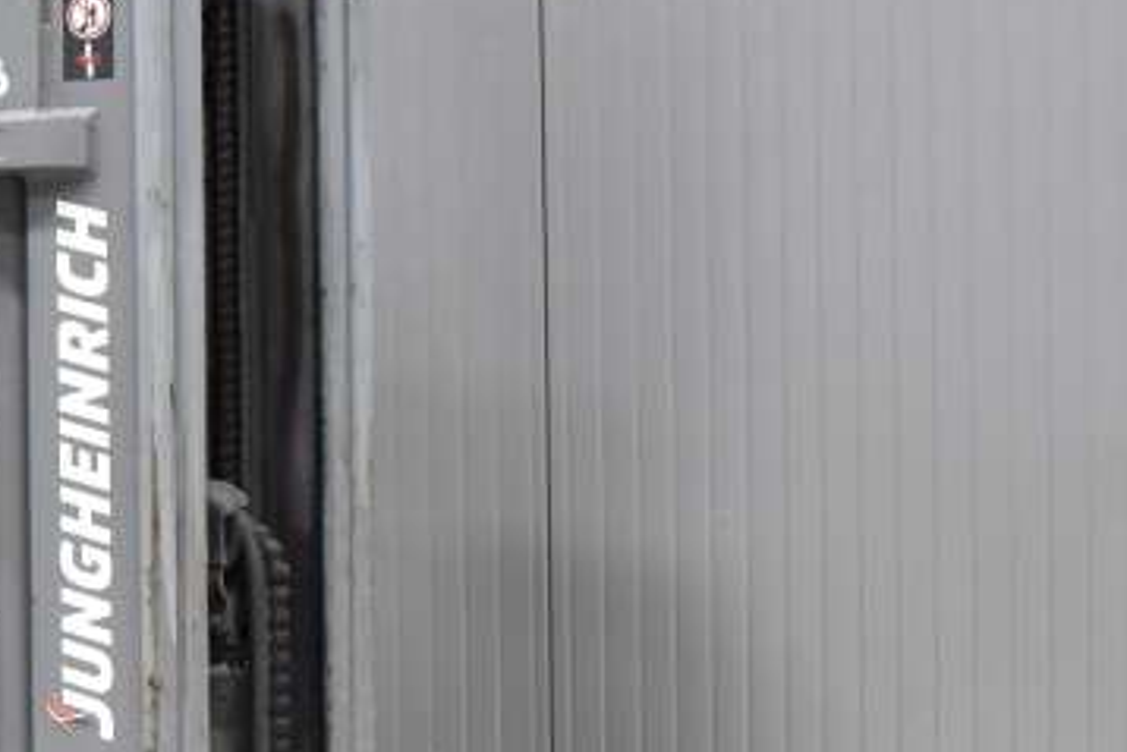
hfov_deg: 16.7
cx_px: -353
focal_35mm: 116
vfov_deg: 11.8
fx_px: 3623
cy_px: 661
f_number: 5
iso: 1600
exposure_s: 1/30
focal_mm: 23
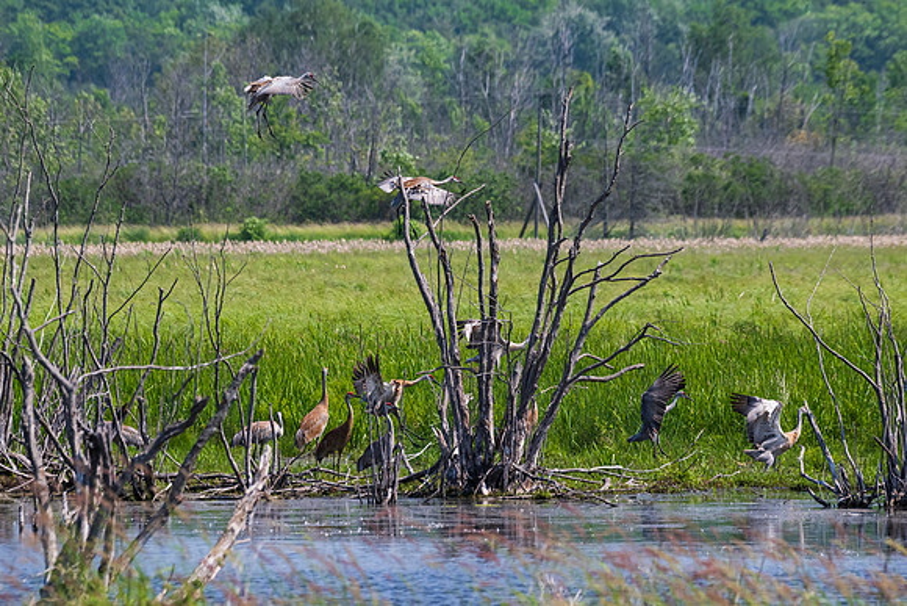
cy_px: 303
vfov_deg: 3.2
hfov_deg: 4.8
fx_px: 10915
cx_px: 454
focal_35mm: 433
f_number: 9
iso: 1100
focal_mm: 400
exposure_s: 1/2000
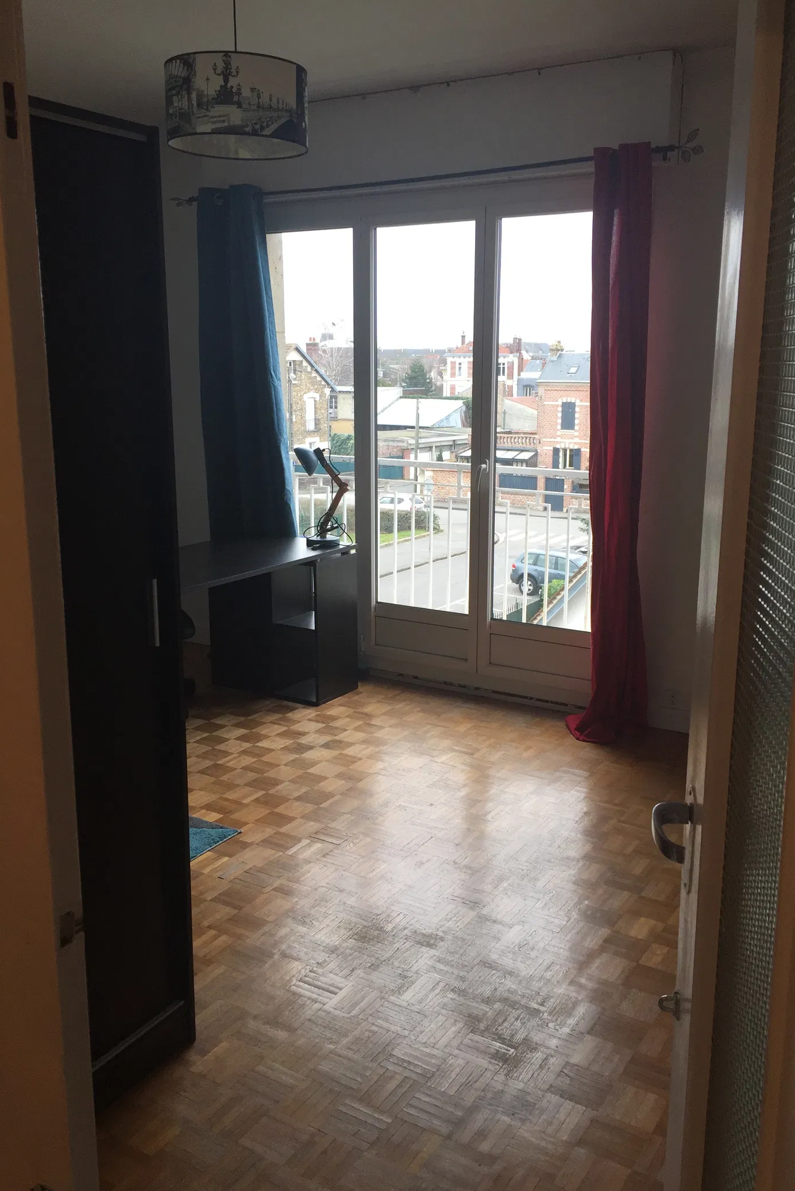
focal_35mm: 31
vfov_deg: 60.3
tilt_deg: -12.3
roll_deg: -0.3
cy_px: 597
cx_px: 399
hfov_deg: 42.3
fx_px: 1026
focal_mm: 4.15
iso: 50
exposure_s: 1/100
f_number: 2.2
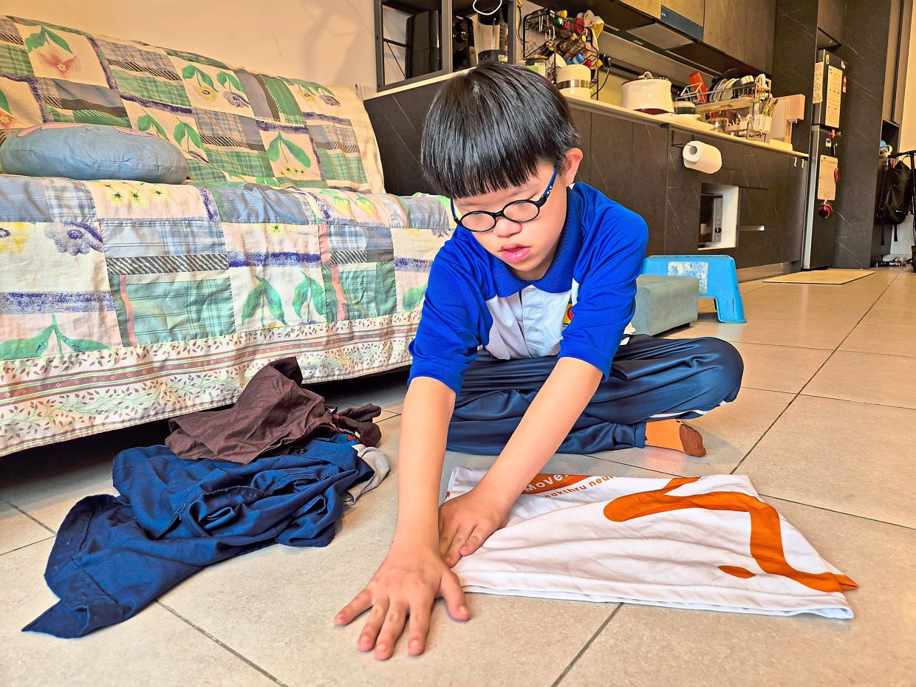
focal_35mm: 23
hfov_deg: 73.9
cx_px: 458
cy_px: 344
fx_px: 609
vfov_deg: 58.9
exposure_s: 1/100
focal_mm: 5.4
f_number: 1.8
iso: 160
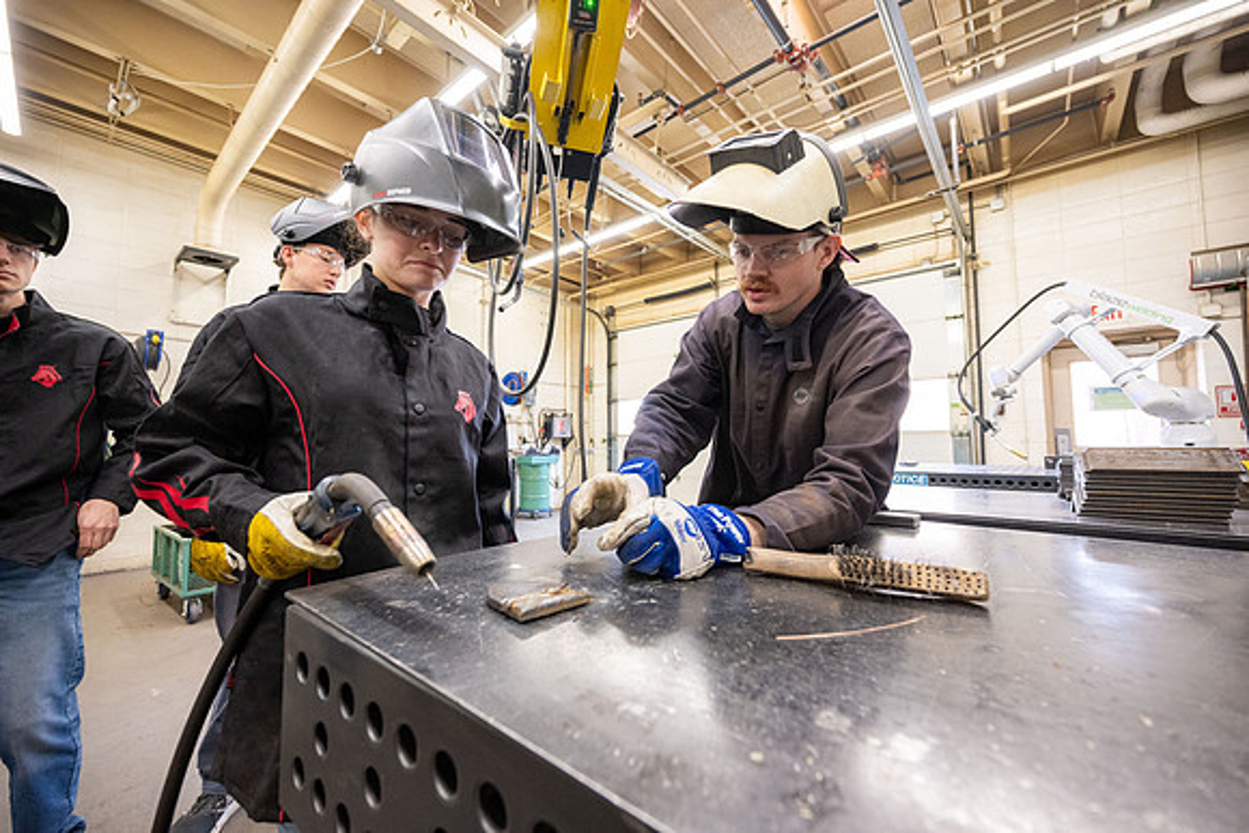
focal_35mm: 14
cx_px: 624
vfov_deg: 81.2
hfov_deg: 104.2
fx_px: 486
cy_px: 416
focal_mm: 14
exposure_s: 1/200
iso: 1600
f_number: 4
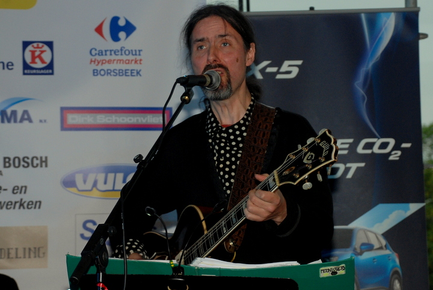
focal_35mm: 93
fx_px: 1121
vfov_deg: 14.8
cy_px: 145
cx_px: 216
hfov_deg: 21.9
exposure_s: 1/60
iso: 320
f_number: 5.3
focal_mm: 62
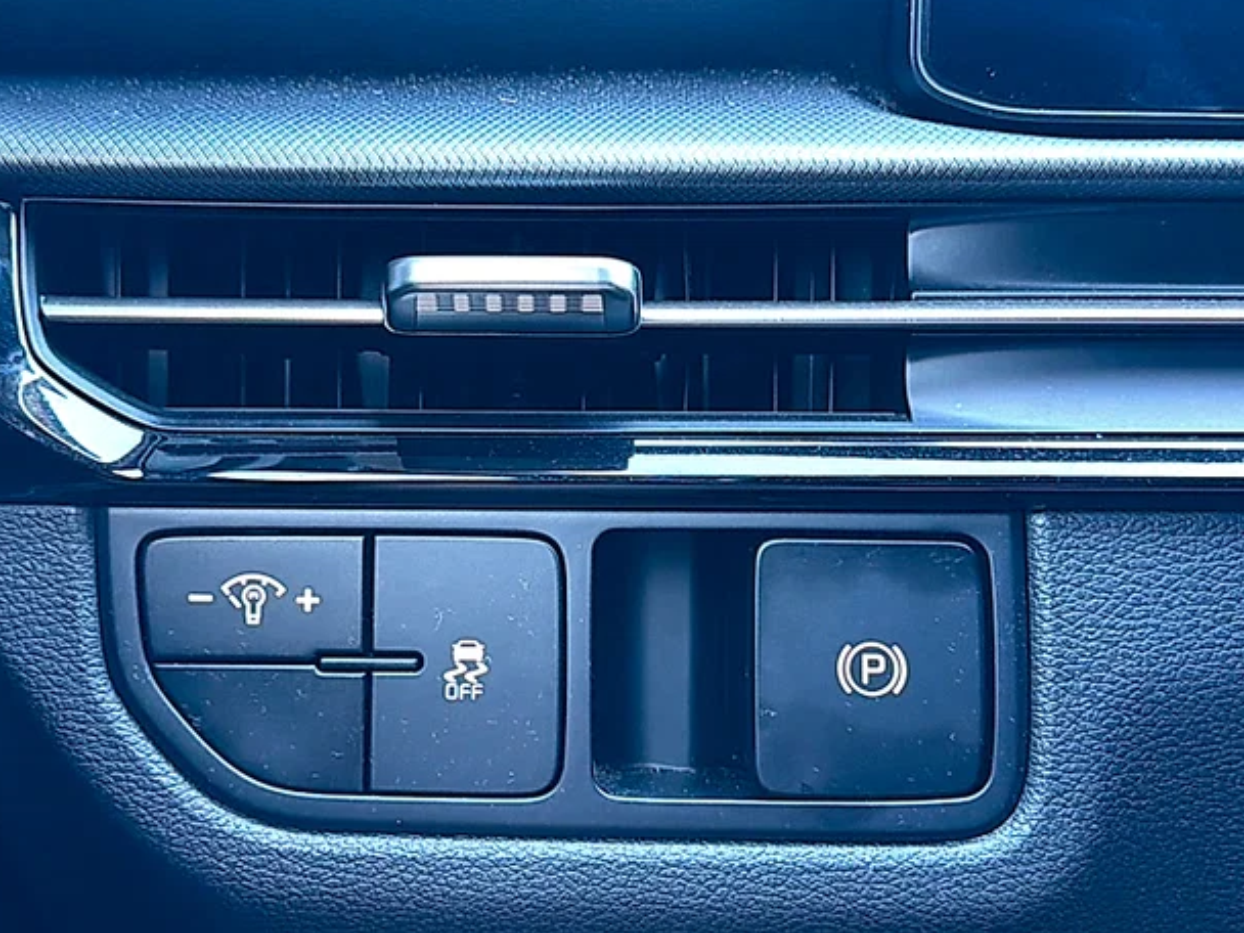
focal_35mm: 38
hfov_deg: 48.8
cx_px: 538
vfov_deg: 37.7
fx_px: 1366
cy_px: 457
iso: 250
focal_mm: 6.76
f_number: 1.78
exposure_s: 1/40
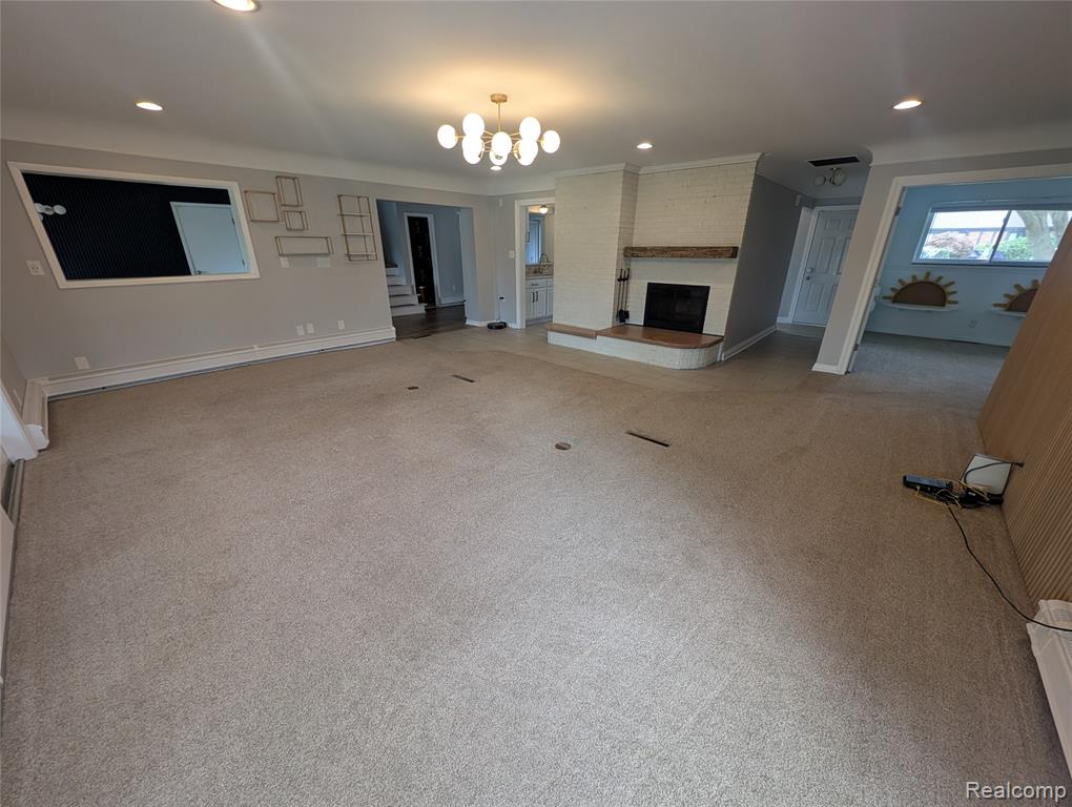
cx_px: 536
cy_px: 404
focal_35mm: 12
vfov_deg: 94.6
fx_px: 372
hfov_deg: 110.5
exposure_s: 1/60
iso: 65
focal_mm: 2.23
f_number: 1.95
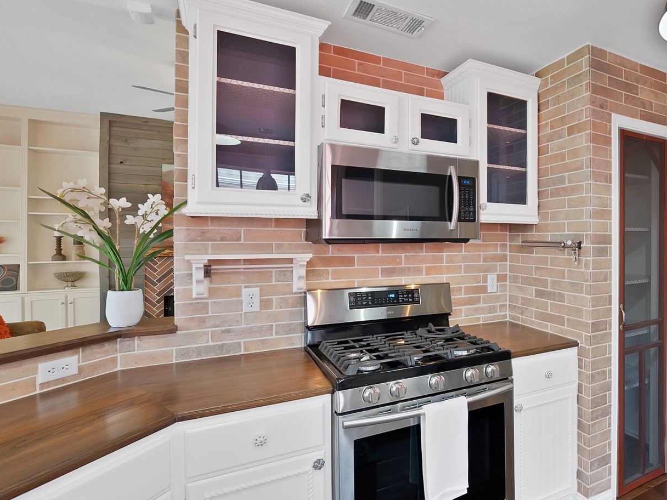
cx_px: 471
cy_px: 243
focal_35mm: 19
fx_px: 366
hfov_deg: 80.3
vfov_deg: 68.7
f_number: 9
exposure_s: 1/2.5
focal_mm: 12
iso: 640
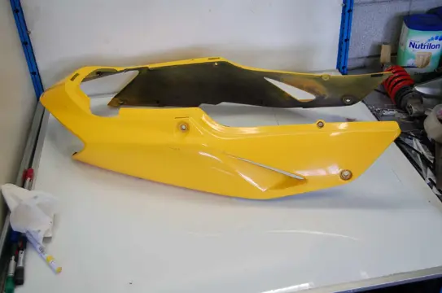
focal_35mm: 39
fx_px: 478
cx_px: 221
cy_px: 146
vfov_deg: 34.1
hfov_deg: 49.6
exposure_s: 1/100
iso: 400
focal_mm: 26
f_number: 5
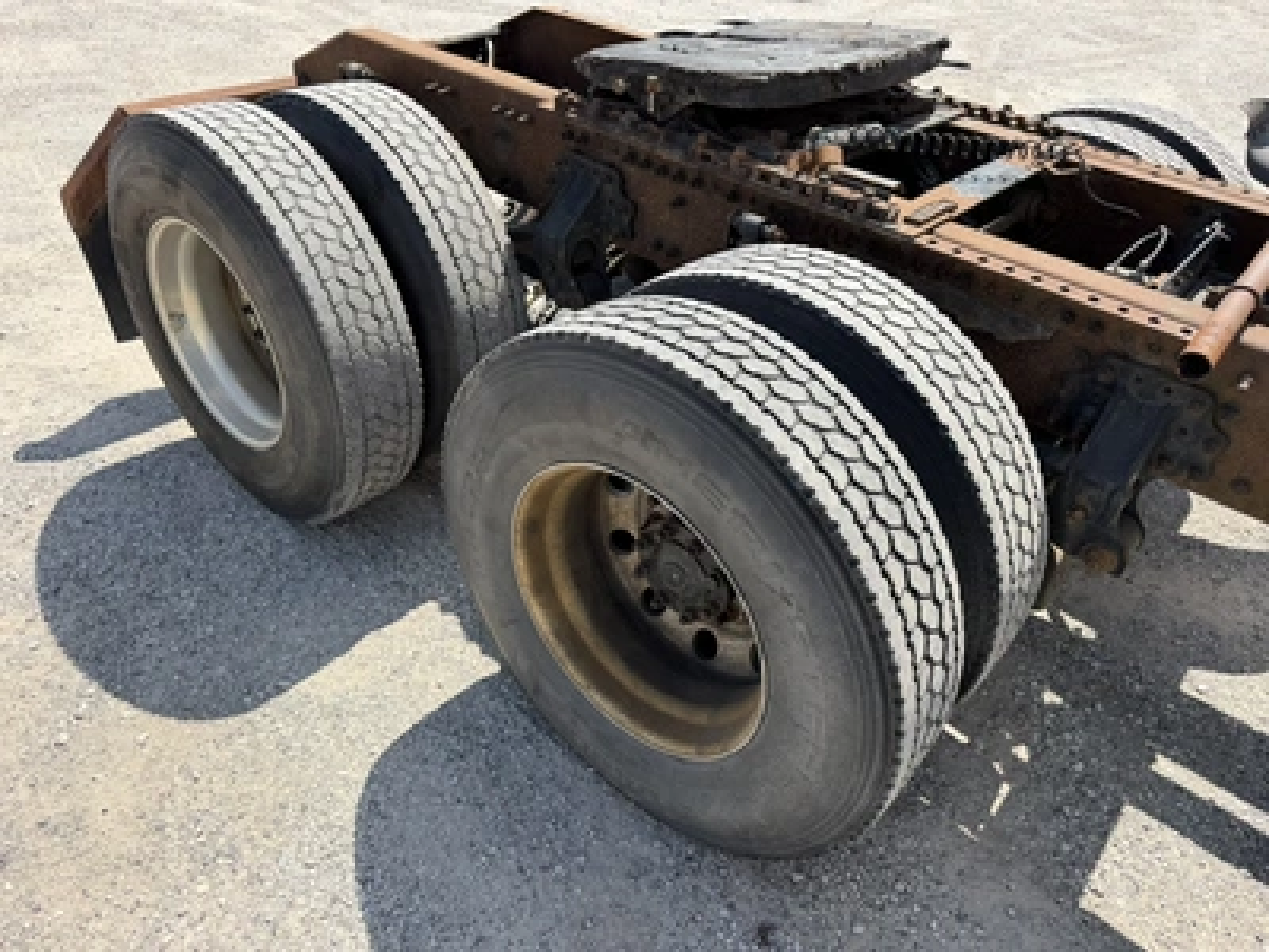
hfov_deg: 71.6
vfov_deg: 56.8
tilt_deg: -37.4
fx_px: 880
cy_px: 476
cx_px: 634
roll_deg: -4.8
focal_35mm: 24
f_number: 1.78
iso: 80
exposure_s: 1/2053
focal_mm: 6.76
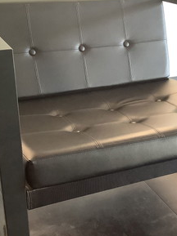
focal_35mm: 55
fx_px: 376
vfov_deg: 34.9
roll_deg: -1.2
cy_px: 142
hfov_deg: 26.5
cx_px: 98
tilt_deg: -28.4
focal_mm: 3.3
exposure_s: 1/33
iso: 250
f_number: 2.4
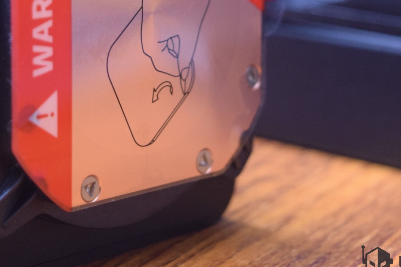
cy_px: 6
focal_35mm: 145
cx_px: 124
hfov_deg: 14.1
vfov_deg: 9.4
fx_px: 1615
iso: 1600
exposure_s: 1/8
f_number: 5.3
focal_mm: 48
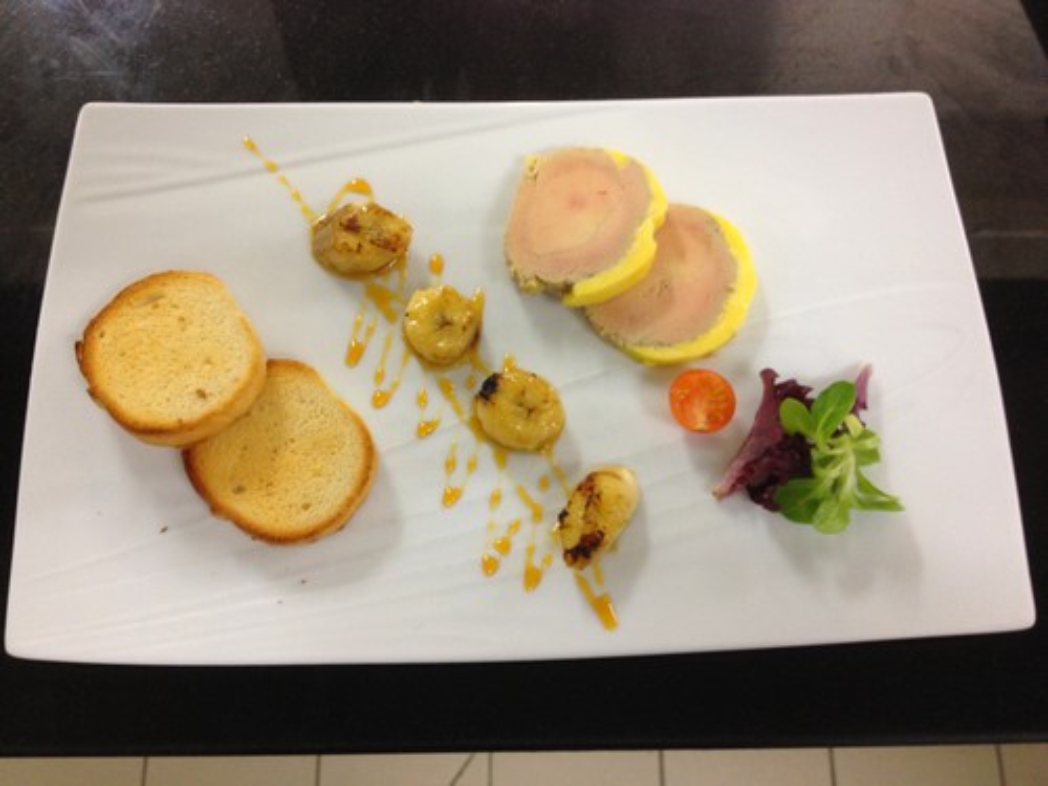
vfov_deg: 40.7
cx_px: 524
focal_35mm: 35
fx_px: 1060
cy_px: 393
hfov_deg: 52.6
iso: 100
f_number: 2.4
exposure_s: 1/20
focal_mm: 4.28
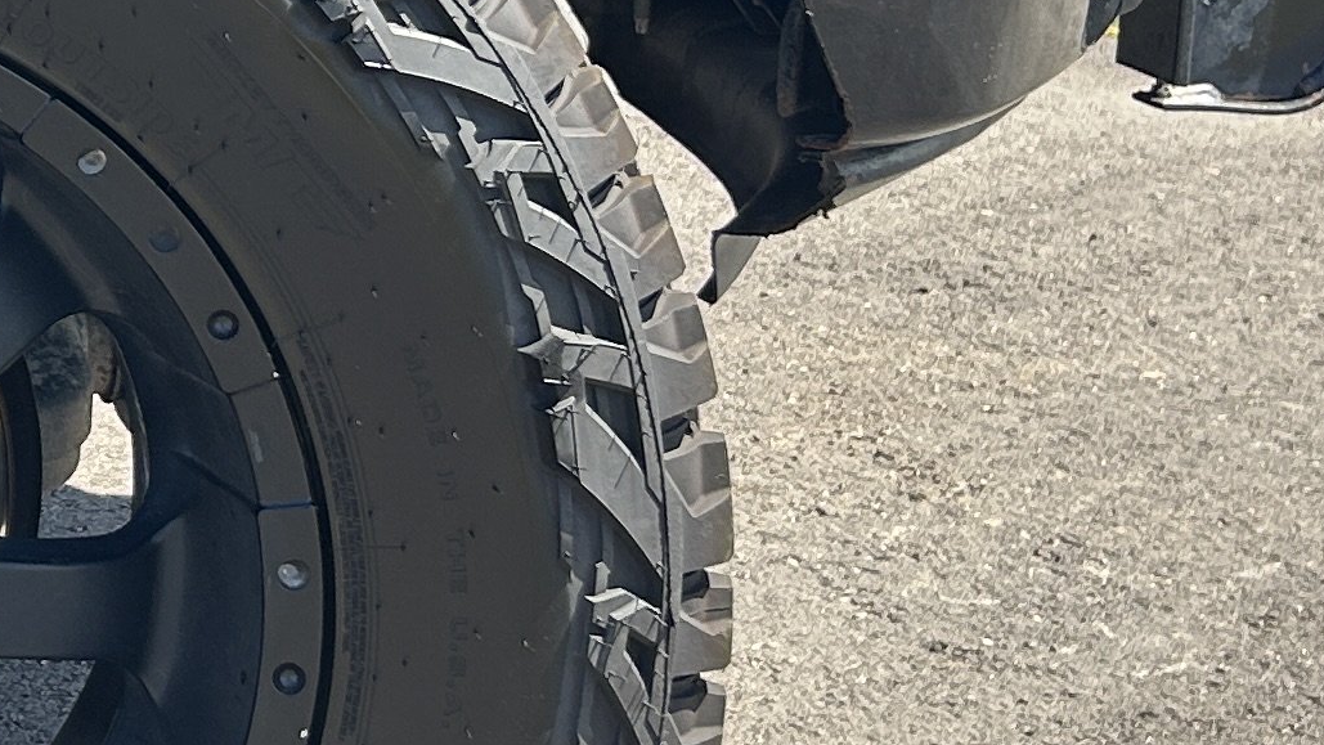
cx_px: -347
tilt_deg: -6.0
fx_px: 3897
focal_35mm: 111
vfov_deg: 10.7
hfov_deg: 18.1
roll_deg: -0.2
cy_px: -190
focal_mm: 5.7
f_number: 1.5
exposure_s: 1/859
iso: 50
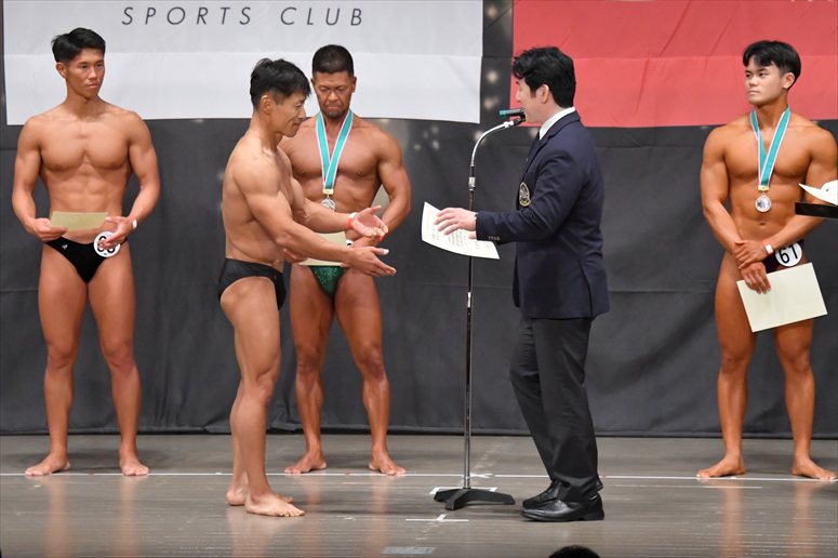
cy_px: 279
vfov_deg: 6.8
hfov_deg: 10.2
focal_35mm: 202
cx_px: 419
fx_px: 4700
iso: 6400
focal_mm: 135
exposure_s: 1/400
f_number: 5.6
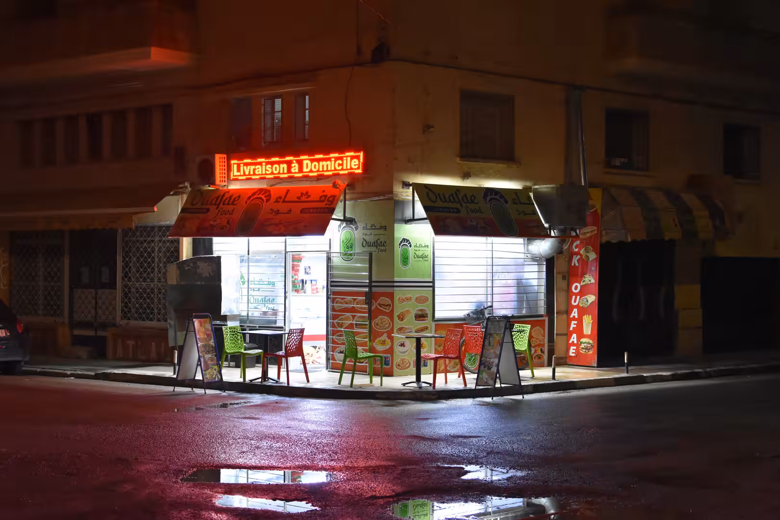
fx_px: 1137
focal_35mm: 52
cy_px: 260
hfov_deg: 37.9
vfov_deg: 25.8
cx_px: 390
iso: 2500
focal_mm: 35
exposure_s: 1/60
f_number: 4
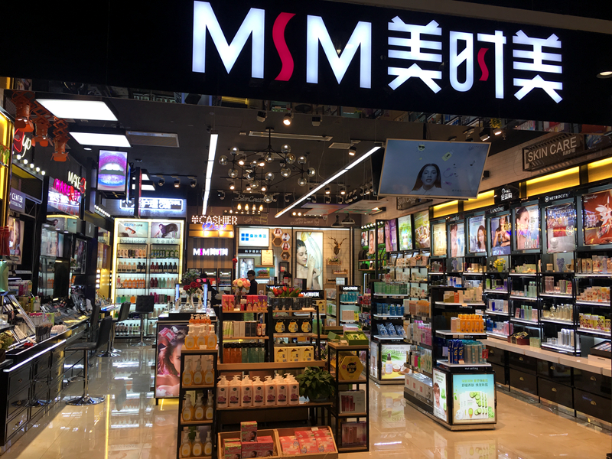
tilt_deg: +6.8
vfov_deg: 48.2
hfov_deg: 61.7
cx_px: 306
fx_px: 513
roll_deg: +1.0
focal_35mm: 29
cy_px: 230
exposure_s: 1/100
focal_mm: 4.15
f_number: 2.2
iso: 32
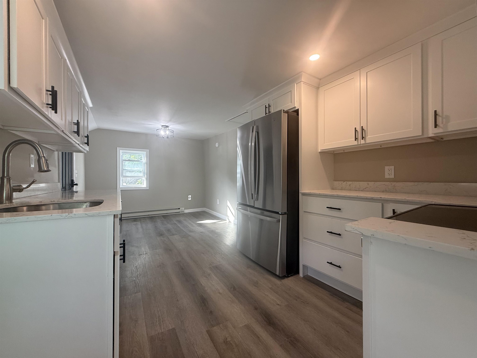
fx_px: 193
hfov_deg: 102.1
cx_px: 238
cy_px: 179
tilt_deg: +0.9
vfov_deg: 85.7
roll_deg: -0.4
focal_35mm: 14
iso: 125
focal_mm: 2.22
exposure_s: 1/120
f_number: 2.2
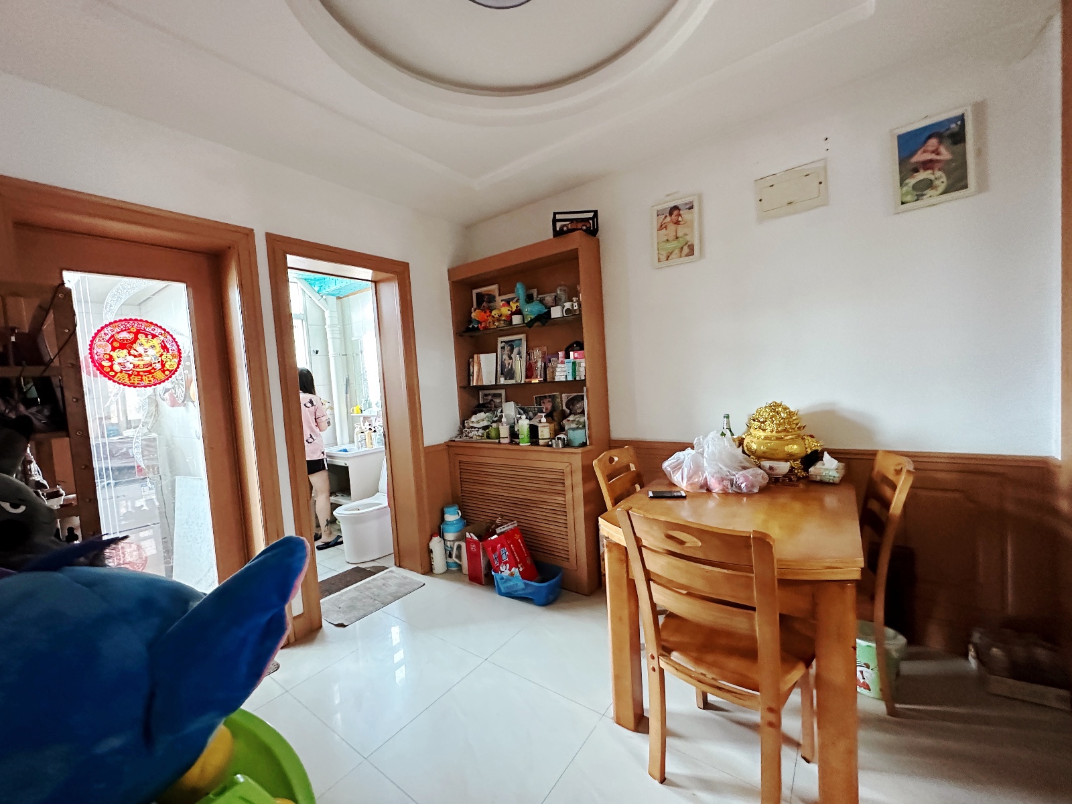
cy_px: 402
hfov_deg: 102.1
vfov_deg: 85.7
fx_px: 434
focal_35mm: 14
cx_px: 536
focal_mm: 2.22
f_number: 2.2
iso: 800
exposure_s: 1/50
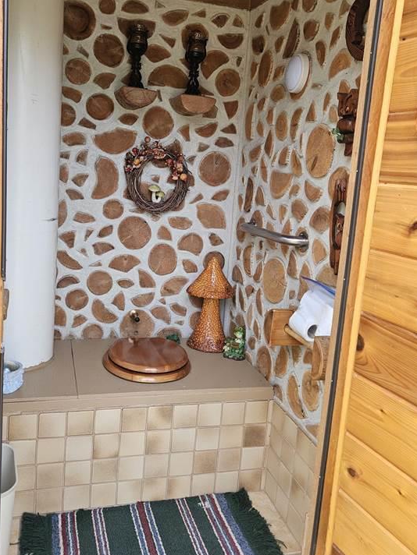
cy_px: 261
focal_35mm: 31
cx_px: 183
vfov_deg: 58.3
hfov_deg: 45.3
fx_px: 498
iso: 80
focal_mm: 5.4
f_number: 1.8
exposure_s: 1/359
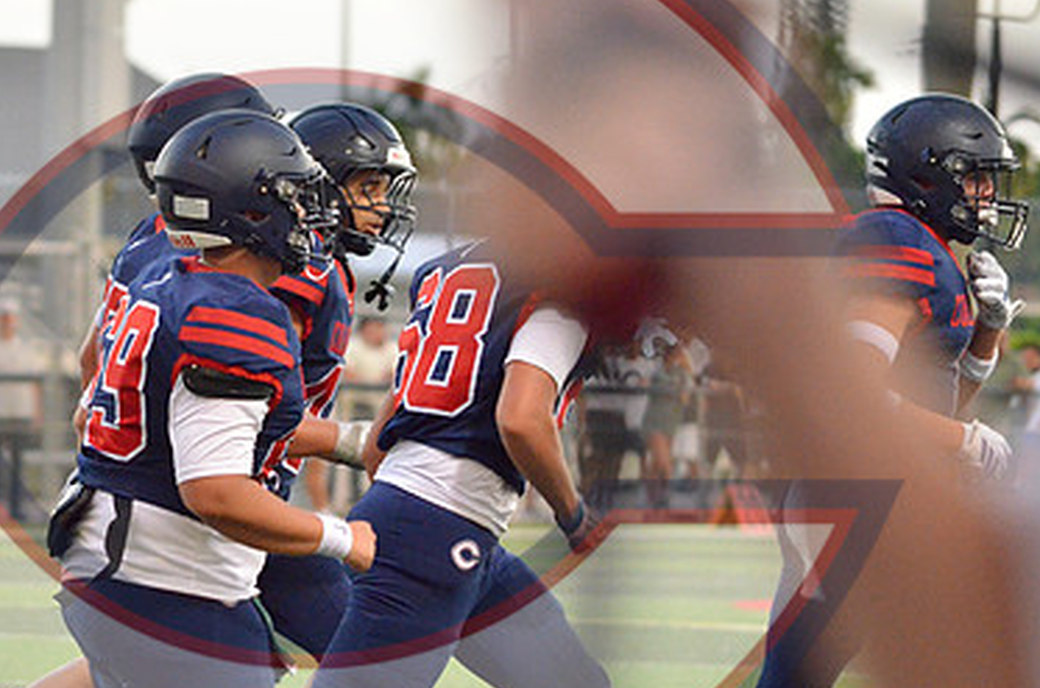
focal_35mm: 397
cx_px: 296
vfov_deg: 3.4
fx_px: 11444
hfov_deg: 5.2
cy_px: 368
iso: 4500
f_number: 5
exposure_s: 1/500
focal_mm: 170
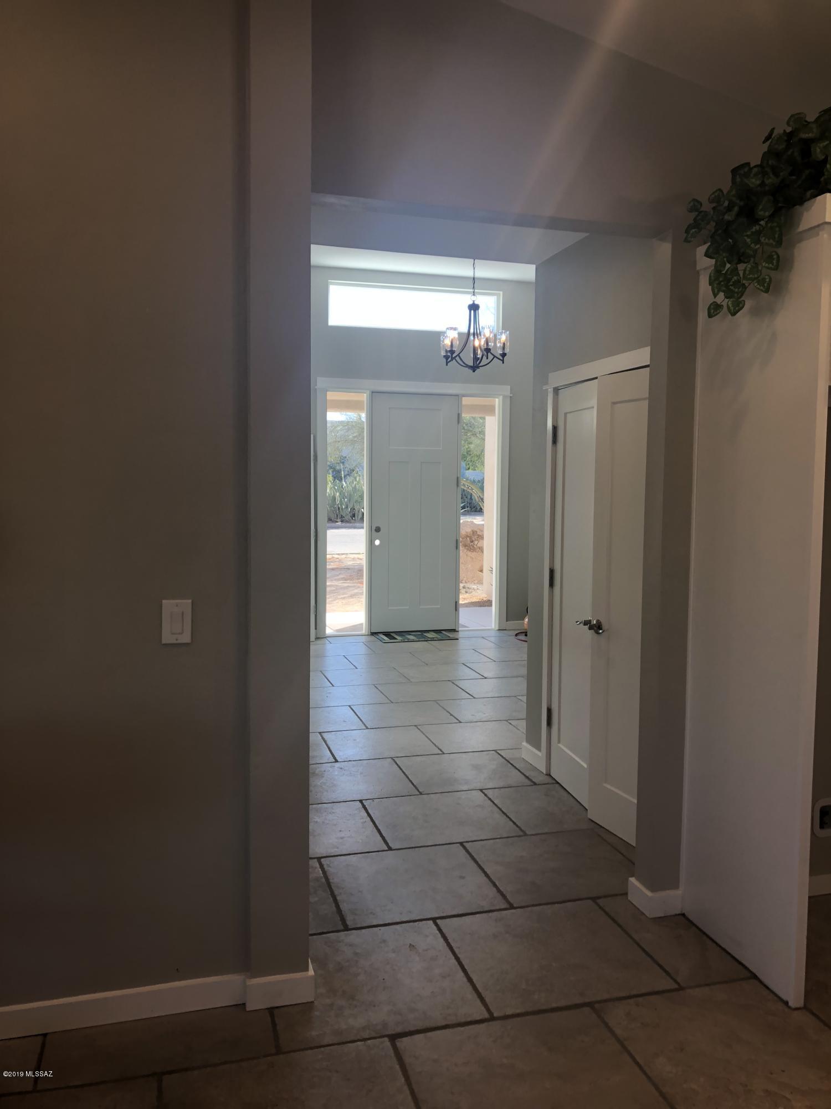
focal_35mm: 28
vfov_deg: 63.4
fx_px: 896
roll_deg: -0.1
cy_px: 554
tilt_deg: -1.3
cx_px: 416
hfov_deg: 49.7
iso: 40
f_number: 1.8
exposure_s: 1/120
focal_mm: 3.99
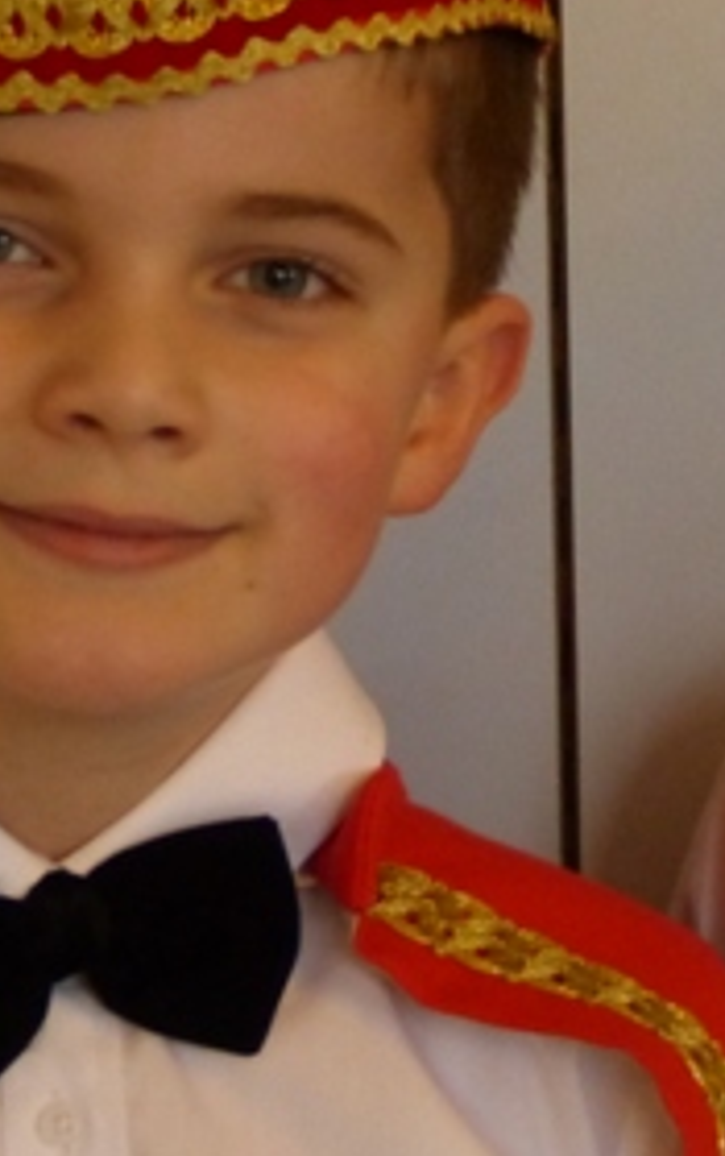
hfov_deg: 3.9
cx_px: 783
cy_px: 170
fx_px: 10721
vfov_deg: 6.2
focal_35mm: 340
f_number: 2.8
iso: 400
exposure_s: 1/40
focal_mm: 20.1
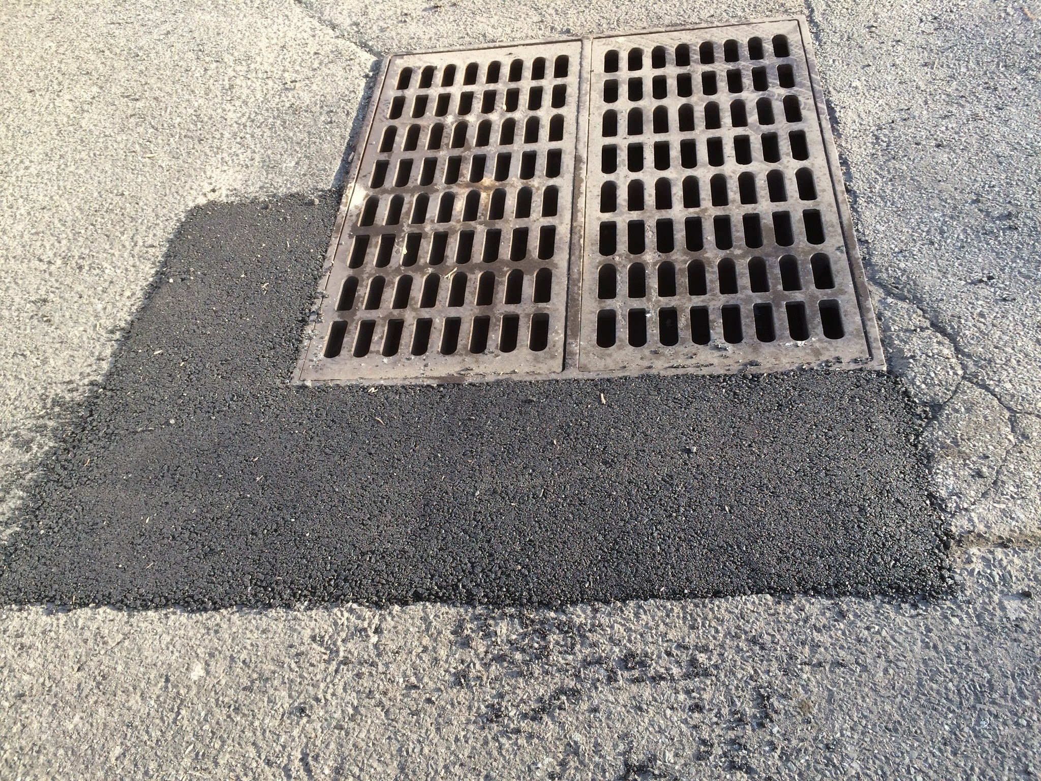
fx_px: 902
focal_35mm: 30
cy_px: 390
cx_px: 520
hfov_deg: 60.0
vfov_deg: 46.8
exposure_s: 1/222
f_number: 2.2
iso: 32
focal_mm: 4.12
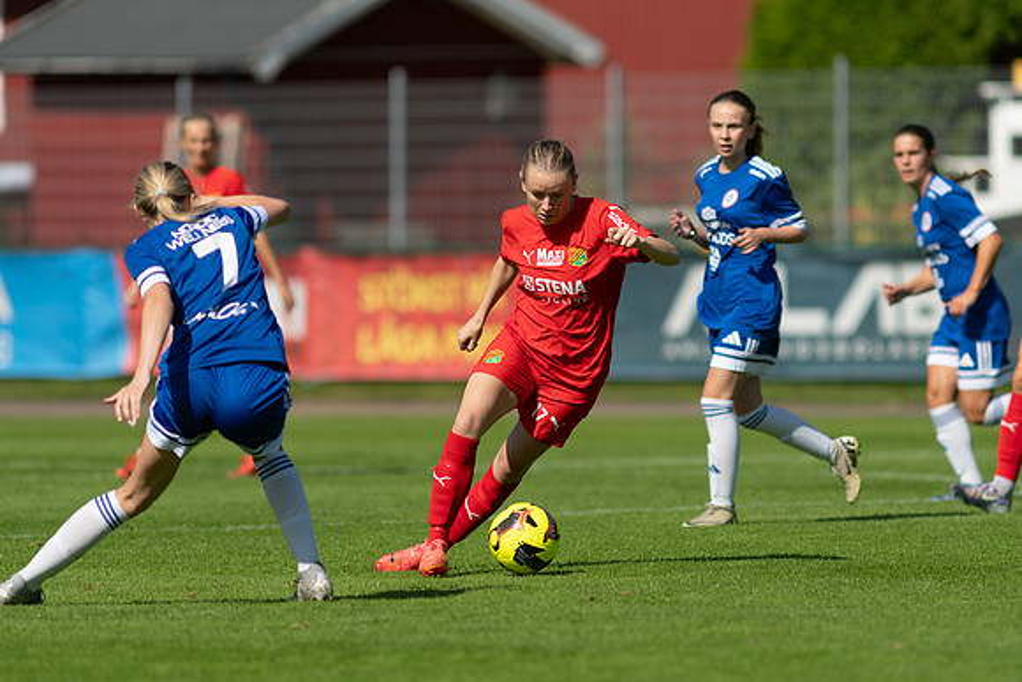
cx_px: 511
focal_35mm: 468
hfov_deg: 4.4
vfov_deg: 2.9
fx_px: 13275
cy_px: 341
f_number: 3.2
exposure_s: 1/3200
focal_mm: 300
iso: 100
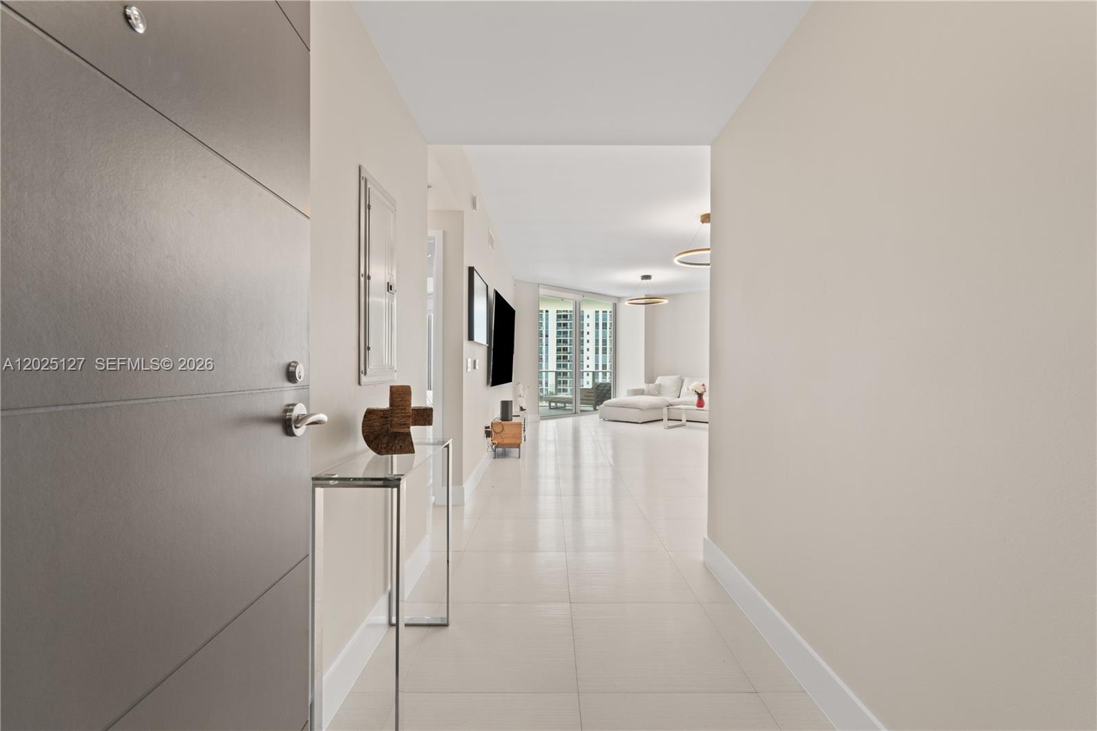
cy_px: 366
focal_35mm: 16
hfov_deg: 97.6
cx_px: 548
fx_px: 480
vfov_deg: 74.6
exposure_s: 2.5
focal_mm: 10.5
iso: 100
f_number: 9
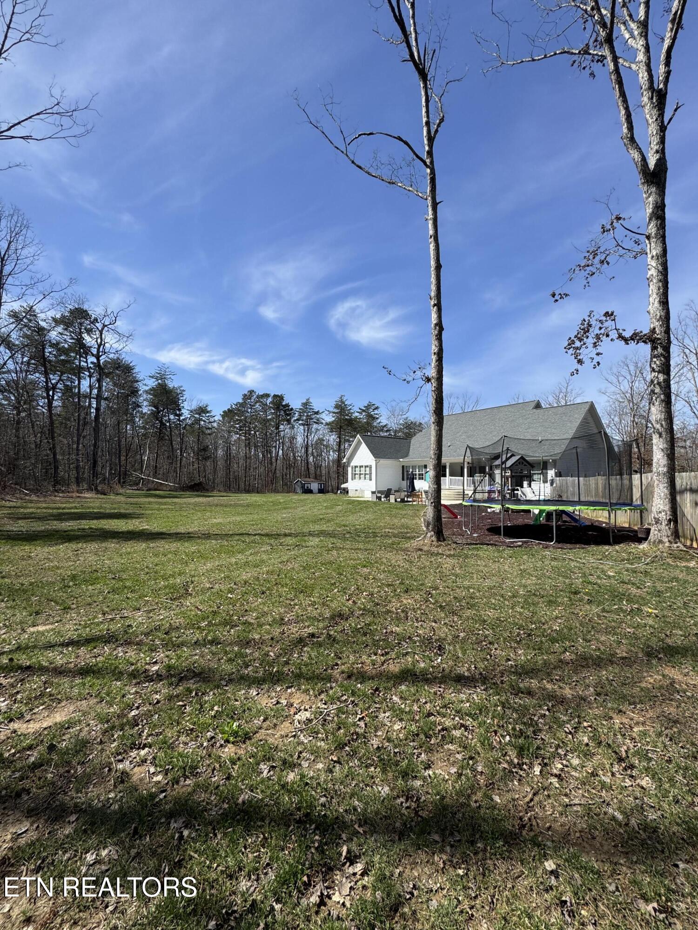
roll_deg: +1.1
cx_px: 349
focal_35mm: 14
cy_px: 465
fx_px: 376
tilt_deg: +2.4
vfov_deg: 102.1
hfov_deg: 85.7
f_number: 2.2
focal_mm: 2.22
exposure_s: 1/1709
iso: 50
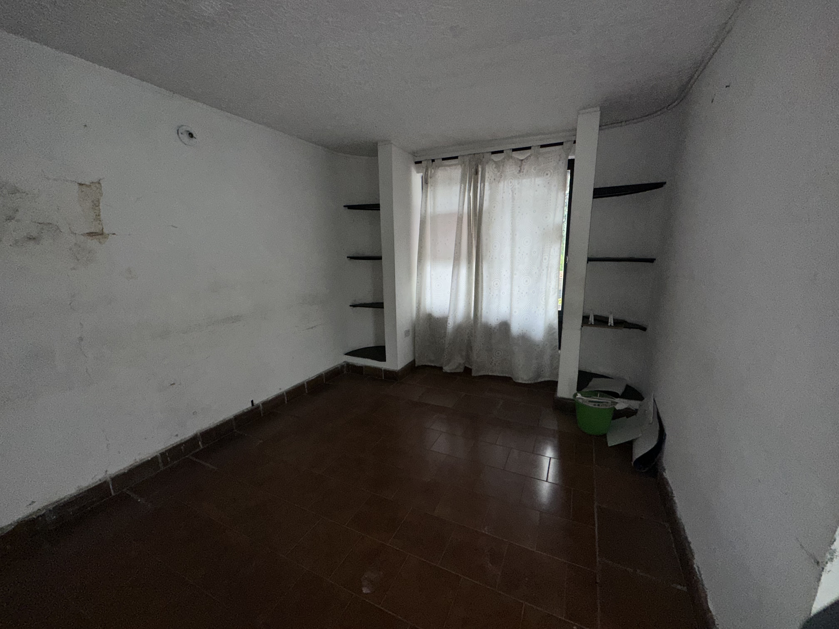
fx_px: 339
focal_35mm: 14
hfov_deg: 102.1
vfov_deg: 85.7
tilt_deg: -11.6
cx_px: 420
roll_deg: +0.0
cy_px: 314
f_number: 2.2
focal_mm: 2.22
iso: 80
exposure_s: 1/67
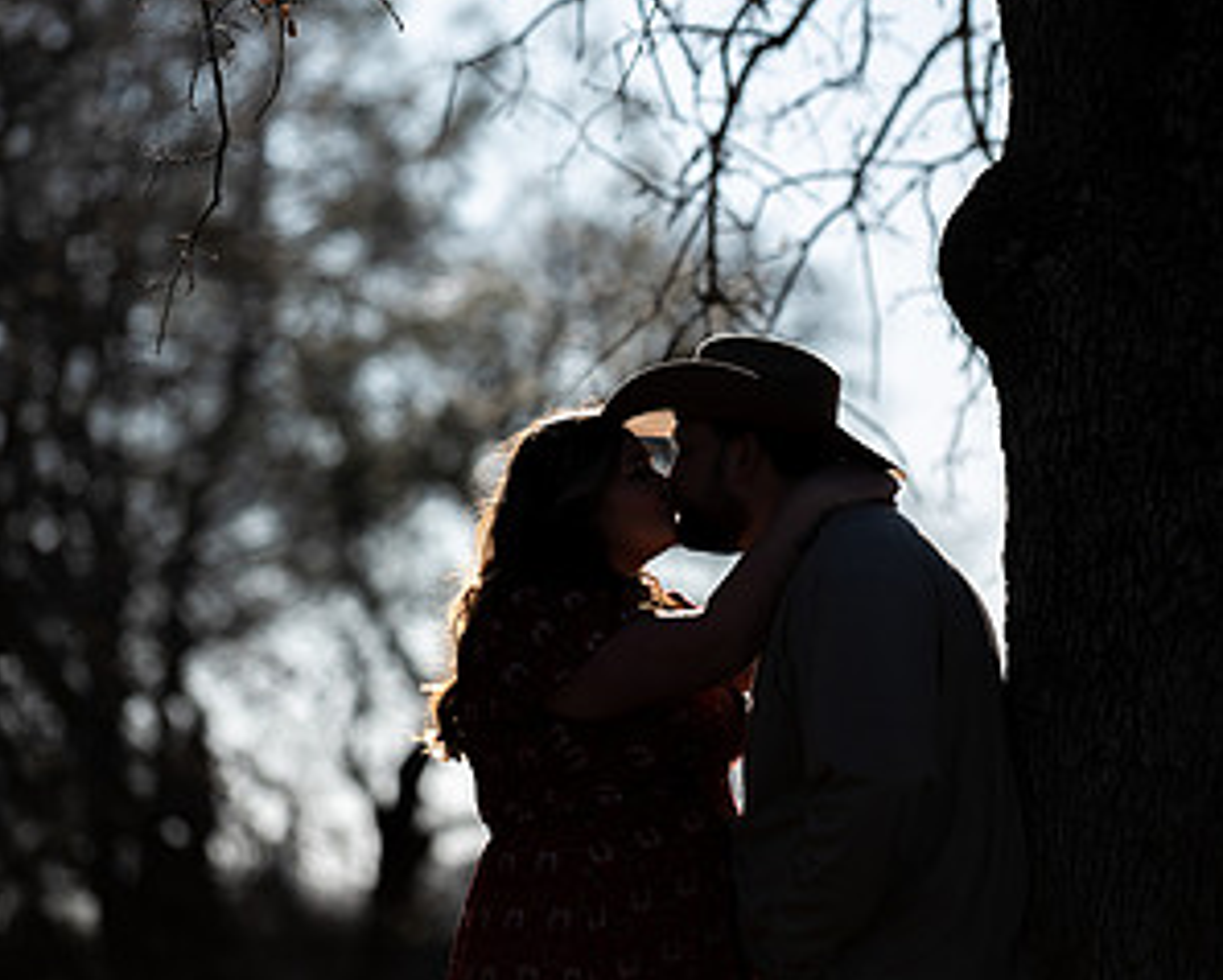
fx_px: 7715
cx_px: 614
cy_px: 305
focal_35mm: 213
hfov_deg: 9.1
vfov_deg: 7.3
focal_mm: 150
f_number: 2.8
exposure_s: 1/1000
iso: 50
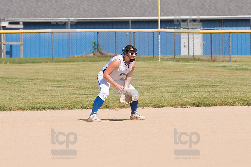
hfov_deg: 6.9
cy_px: 84
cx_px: 126
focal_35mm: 300
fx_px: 2090
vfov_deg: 4.6
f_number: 5.6
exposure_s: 1/1600
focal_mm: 200
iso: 320
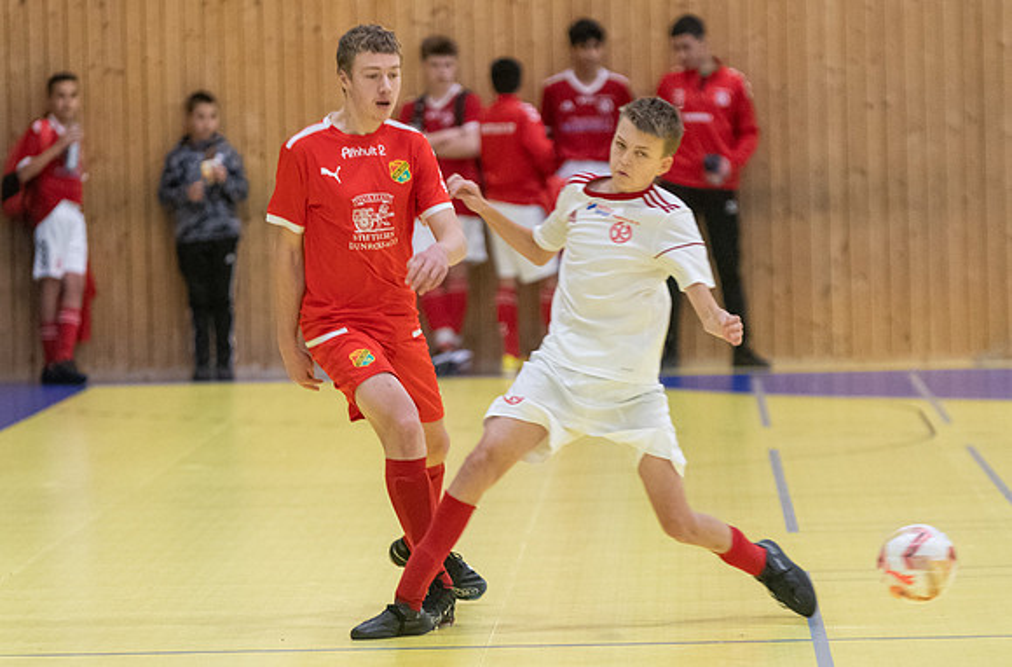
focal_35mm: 281
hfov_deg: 7.4
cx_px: 422
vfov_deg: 4.9
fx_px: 7868
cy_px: 340
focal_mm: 160
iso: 4000
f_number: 3.2
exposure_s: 1/400
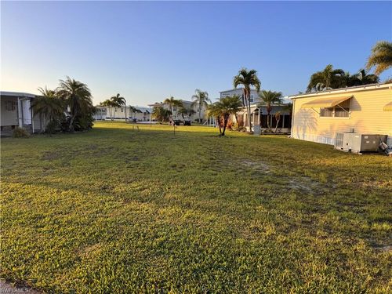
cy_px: 147
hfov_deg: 71.6
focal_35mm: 24
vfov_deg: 56.8
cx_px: 196
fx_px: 272
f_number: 1.78
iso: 80
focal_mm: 6.76
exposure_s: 1/1923
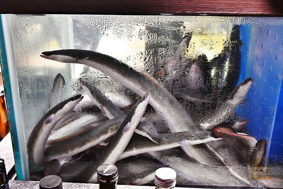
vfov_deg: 30.8
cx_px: 142
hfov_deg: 45.0
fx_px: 342
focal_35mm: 44
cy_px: 94
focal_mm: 29
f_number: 5.6
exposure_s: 1/30
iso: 1600
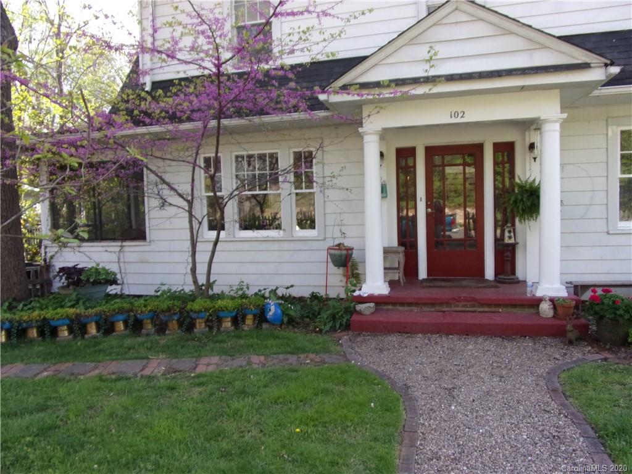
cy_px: 237
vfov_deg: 56.8
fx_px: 438
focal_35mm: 24
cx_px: 316
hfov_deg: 71.6
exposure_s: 1/150
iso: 80
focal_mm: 4.3
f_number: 3.3
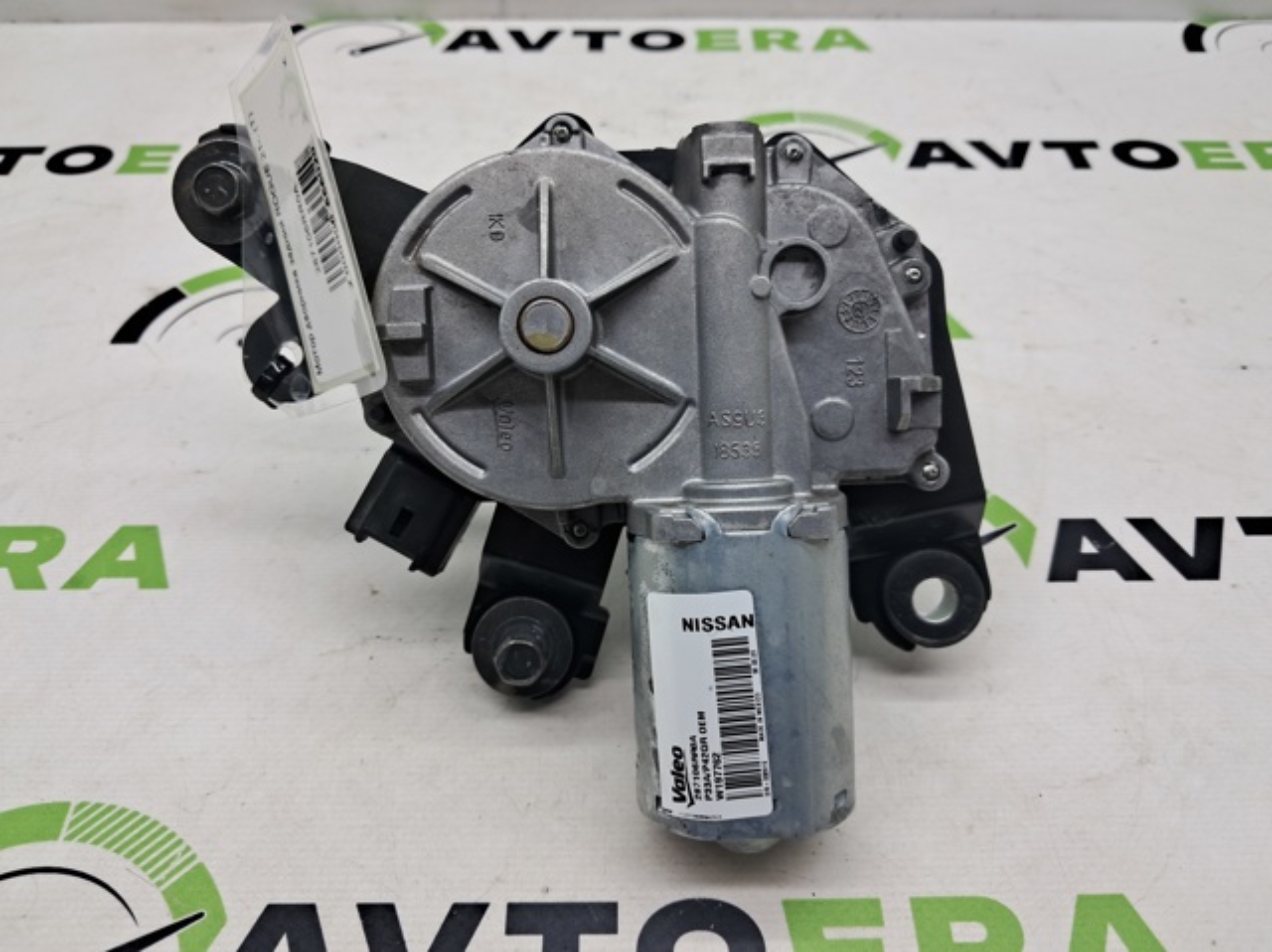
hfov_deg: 65.4
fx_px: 991
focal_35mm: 27
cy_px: 476
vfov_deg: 51.3
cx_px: 636
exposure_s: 1/50
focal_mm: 4
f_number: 1.8
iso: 50
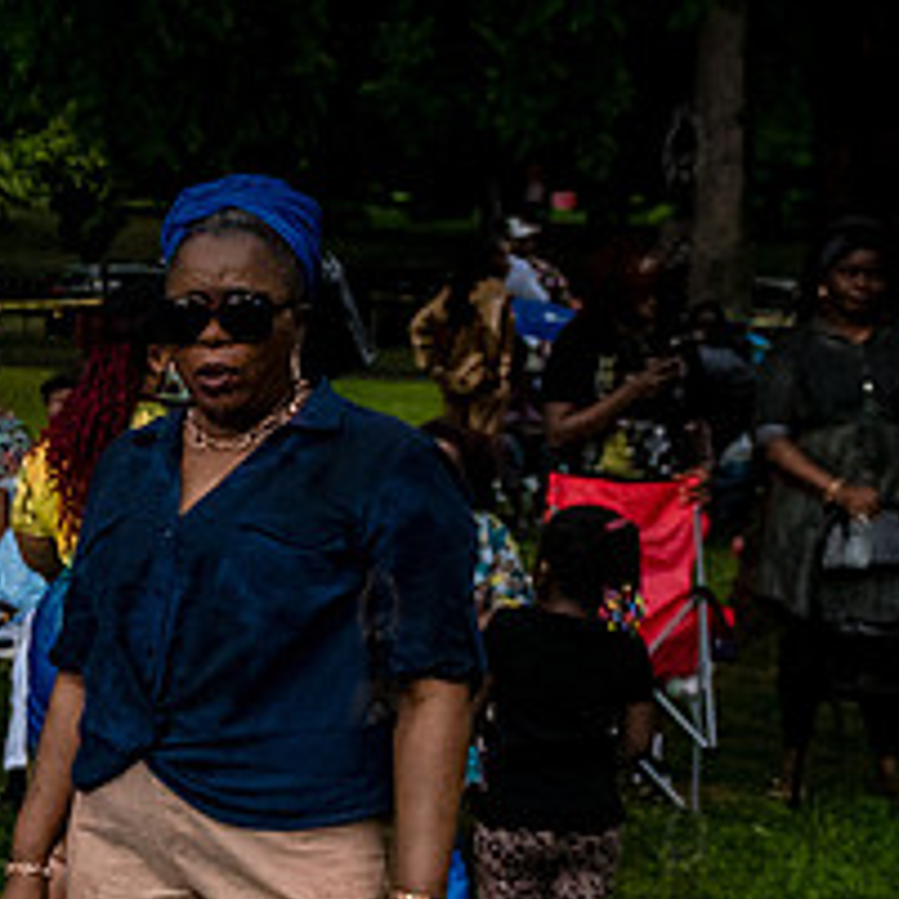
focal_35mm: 98
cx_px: -323
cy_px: 710
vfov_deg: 17.6
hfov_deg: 16.6
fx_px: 2879
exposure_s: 1/250
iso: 4000
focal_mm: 24
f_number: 3.2
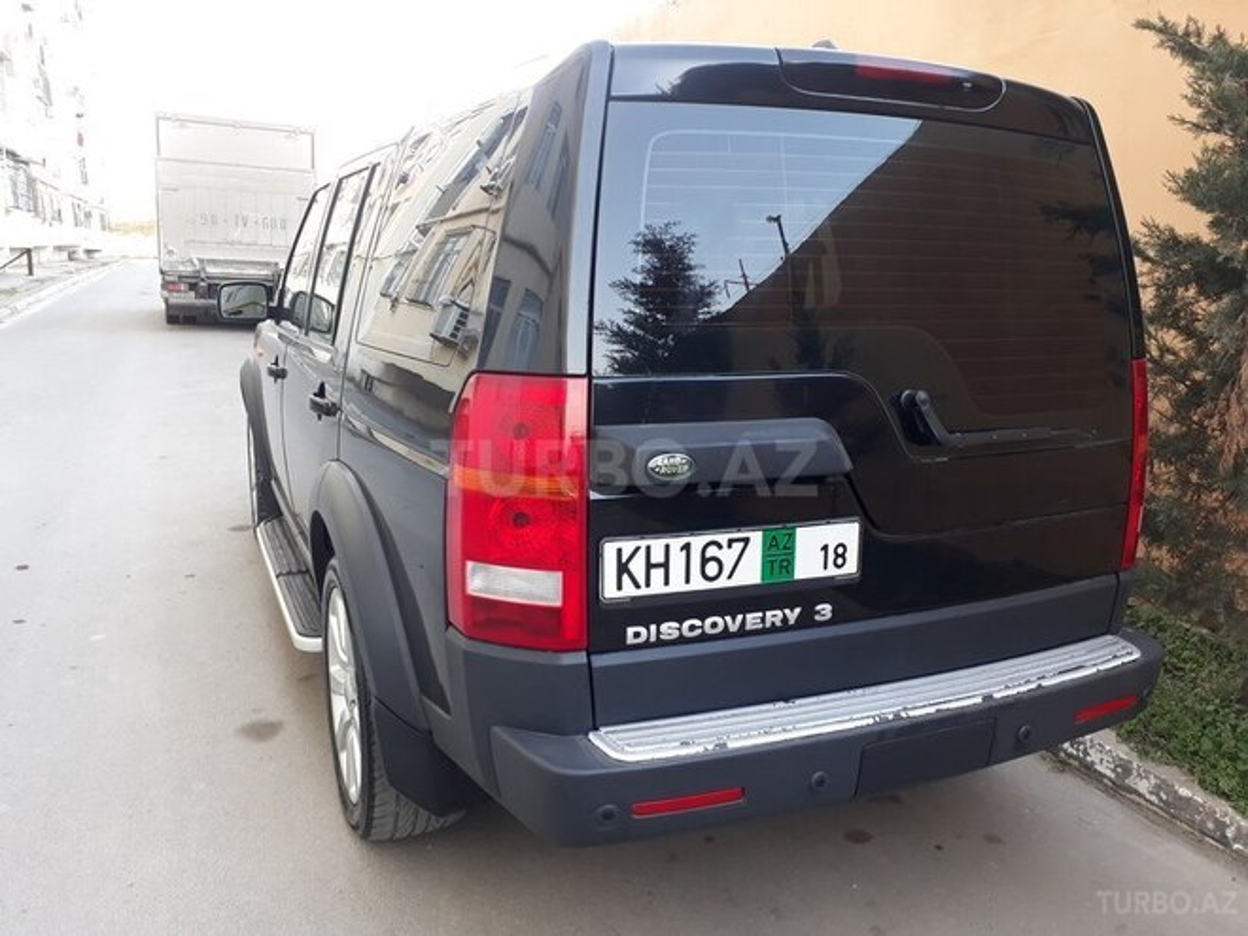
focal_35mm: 27
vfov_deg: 51.4
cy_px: 468
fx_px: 973
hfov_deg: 65.3
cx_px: 624
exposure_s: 1/33
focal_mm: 3.6
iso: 50
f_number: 1.9
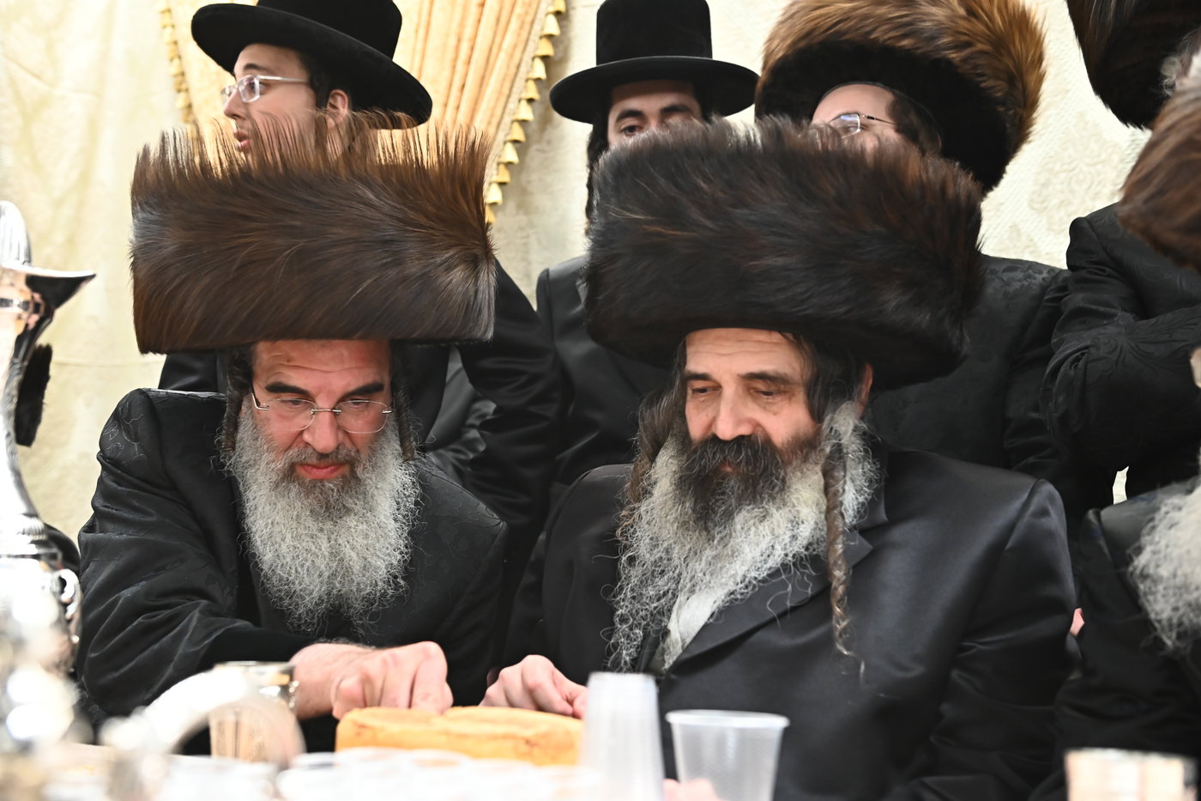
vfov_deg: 28.1
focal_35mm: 48
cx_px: 600
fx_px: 1601
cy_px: 400
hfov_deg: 41.1
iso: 2000
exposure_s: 1/200
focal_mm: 48
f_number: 4
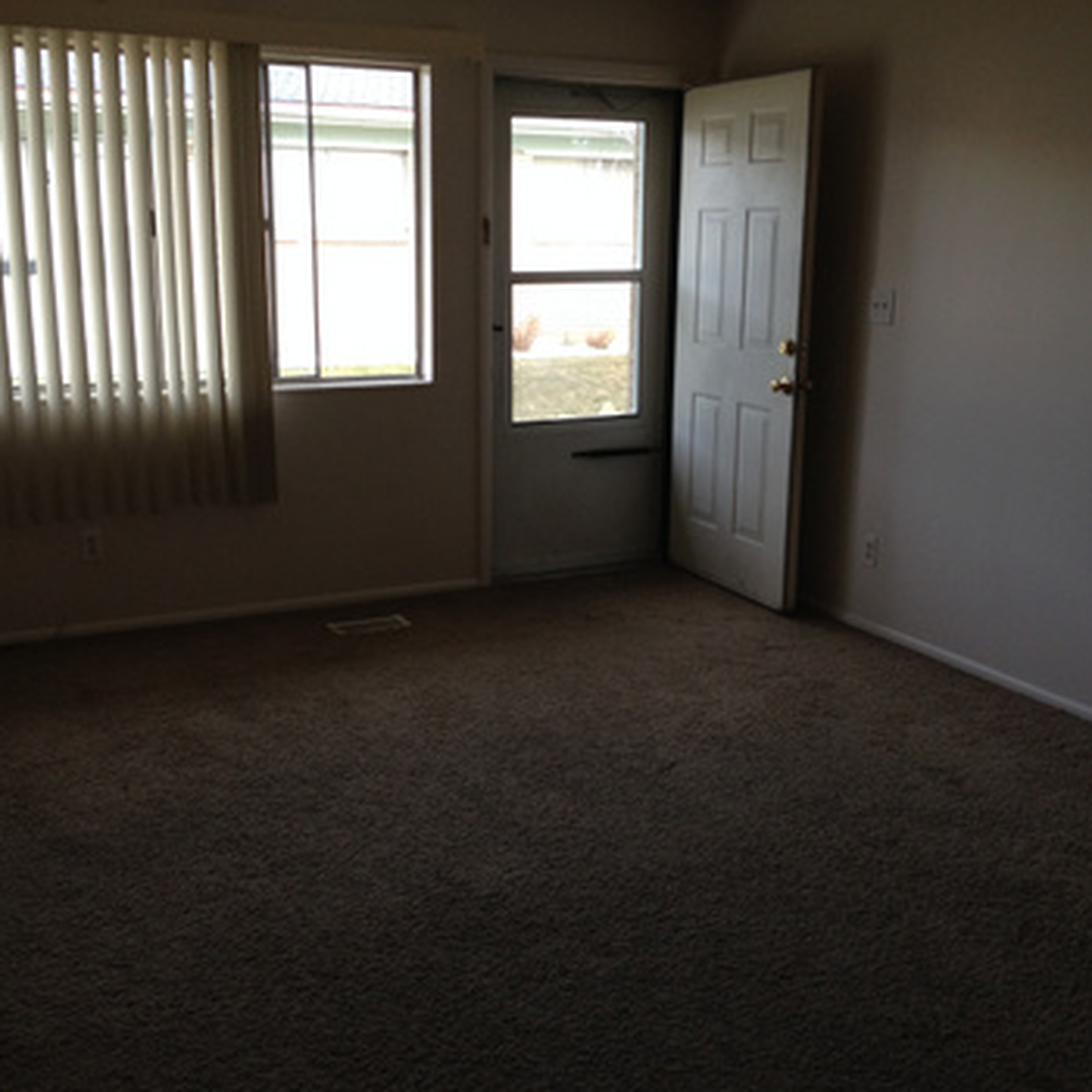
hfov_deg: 41.9
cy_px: 518
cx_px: 549
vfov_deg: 41.8
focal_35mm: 40
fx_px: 1428
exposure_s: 1/120
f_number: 2.4
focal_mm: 4.12
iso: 100
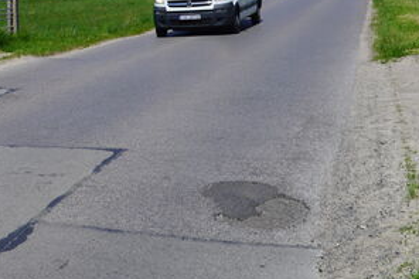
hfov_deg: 25.8
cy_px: -28
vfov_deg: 18.0
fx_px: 849
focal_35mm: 73
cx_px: -30
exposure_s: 1/1000
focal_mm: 18
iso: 100
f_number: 5
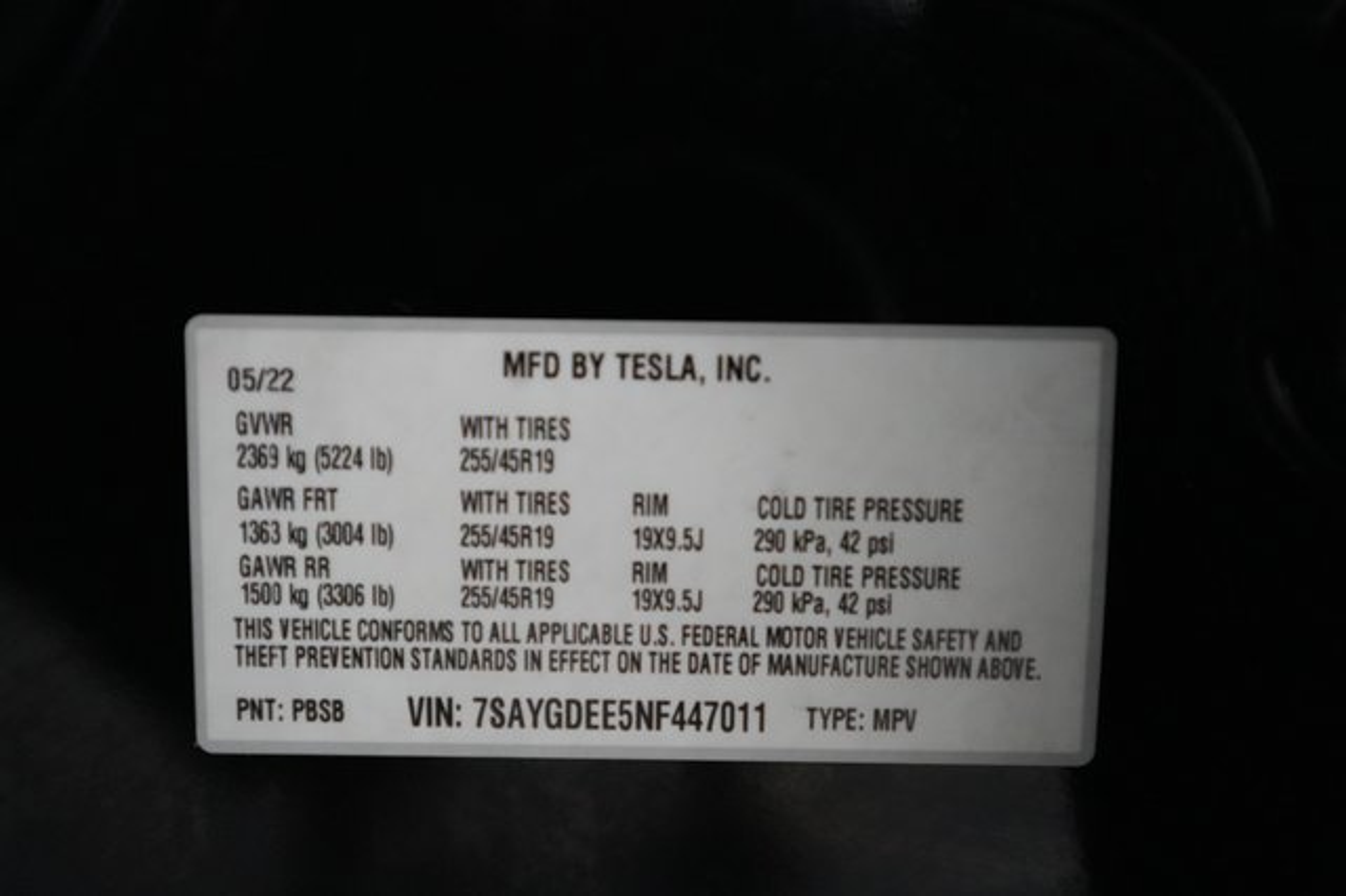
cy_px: 448
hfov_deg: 65.5
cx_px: 673
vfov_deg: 46.4
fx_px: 1046
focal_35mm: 28
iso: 10000
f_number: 2.8
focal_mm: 28
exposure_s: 1/160
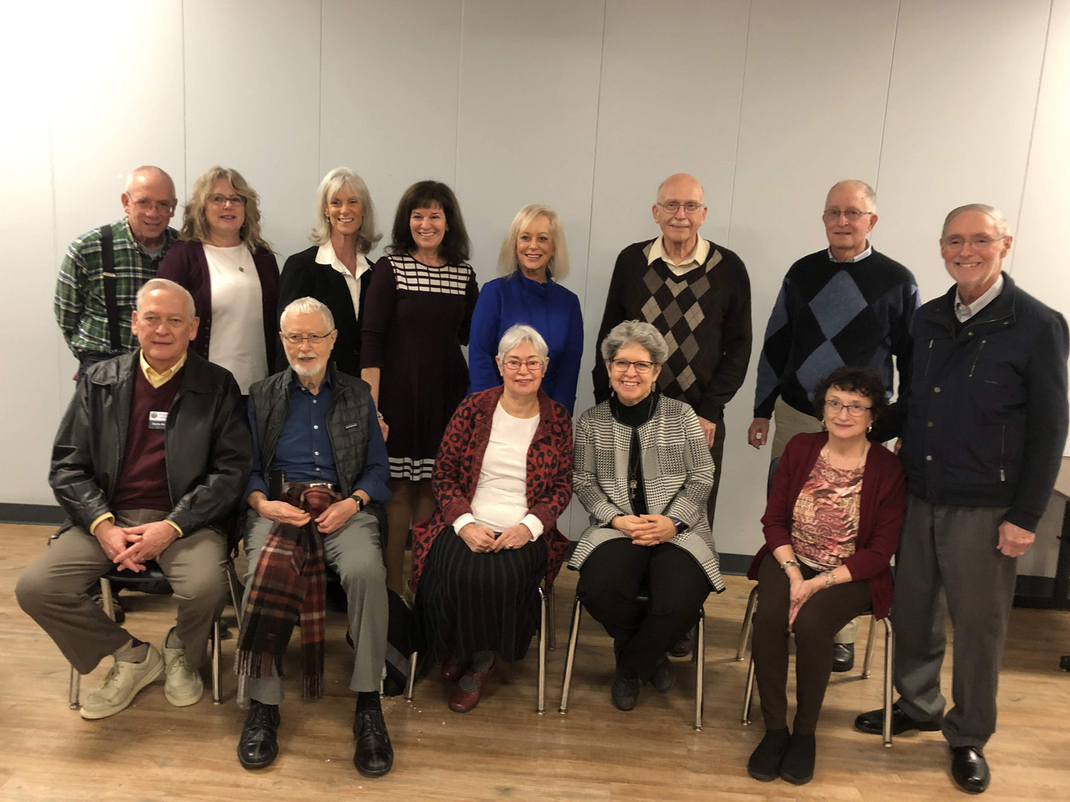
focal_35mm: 30
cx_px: 521
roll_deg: -2.5
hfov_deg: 60.0
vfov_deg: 46.8
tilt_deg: -10.6
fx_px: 927
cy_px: 404
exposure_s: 1/9
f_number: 1.8
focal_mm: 3.99
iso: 100
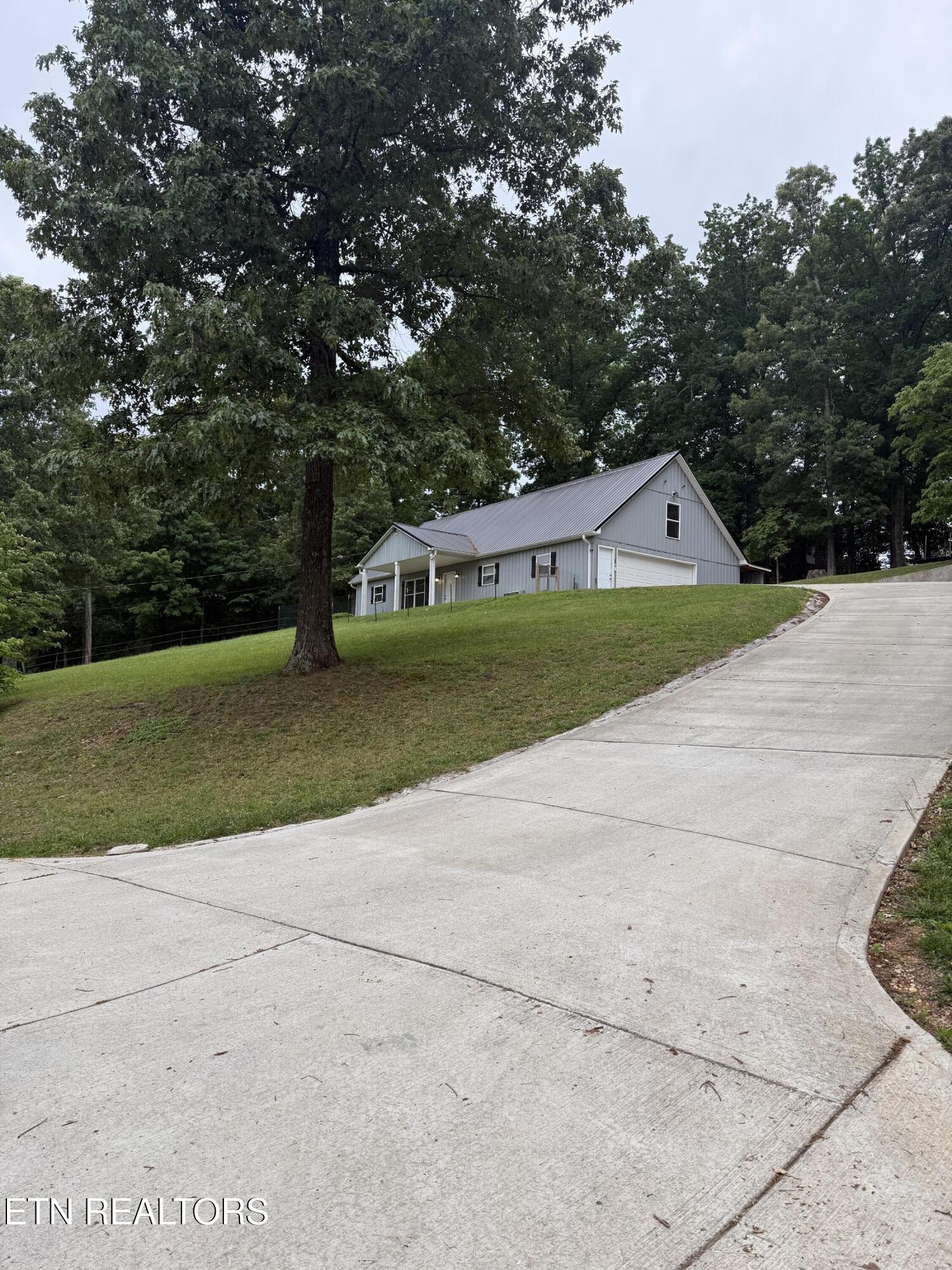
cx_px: 476
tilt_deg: +4.4
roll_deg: -1.9
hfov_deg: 56.8
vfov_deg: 71.6
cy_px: 635
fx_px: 880
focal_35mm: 24
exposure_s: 1/643
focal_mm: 6.76
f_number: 1.78
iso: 80
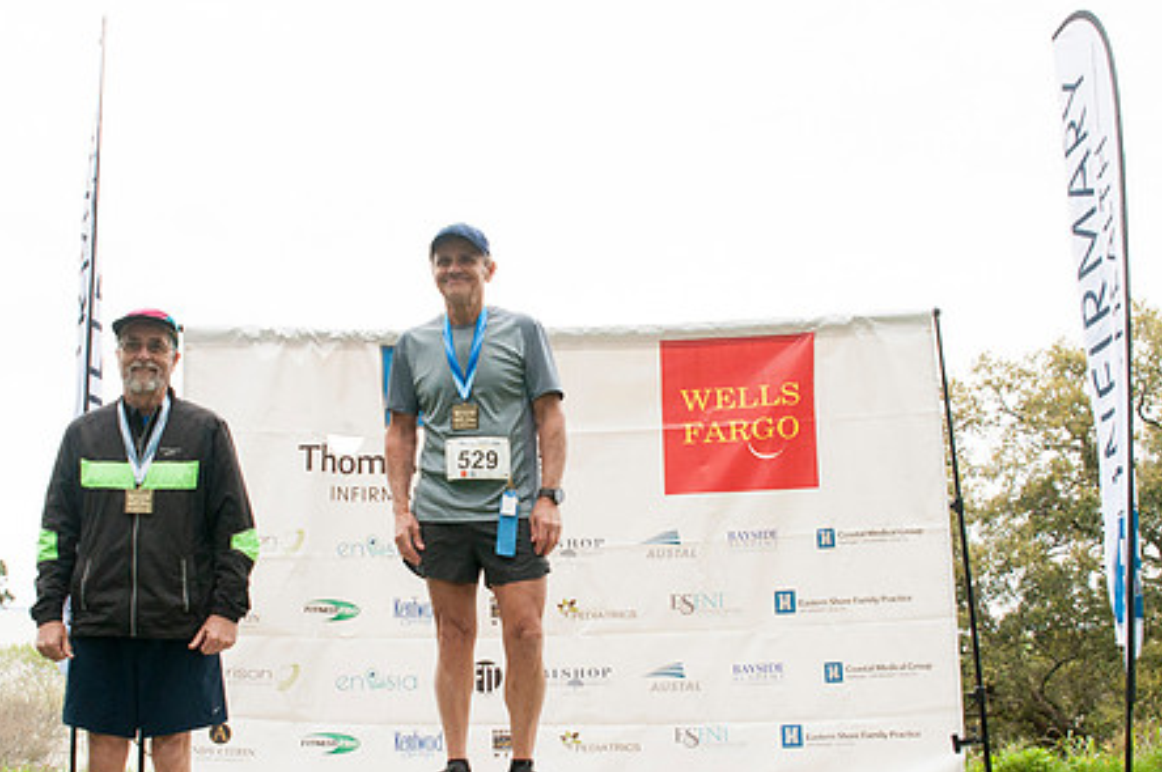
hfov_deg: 41.9
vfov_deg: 28.5
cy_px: 493
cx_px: 505
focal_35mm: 47
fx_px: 1515
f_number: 6.3
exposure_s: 1/200
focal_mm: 24
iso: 800
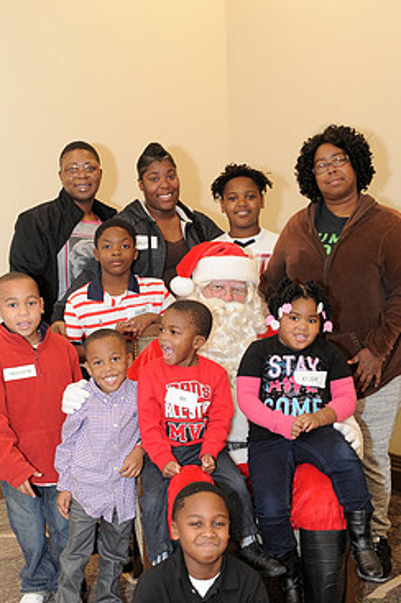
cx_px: 214
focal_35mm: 60
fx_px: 1004
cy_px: 411
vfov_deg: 33.1
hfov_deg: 22.6
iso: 1600
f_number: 4
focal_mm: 38
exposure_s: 1/100
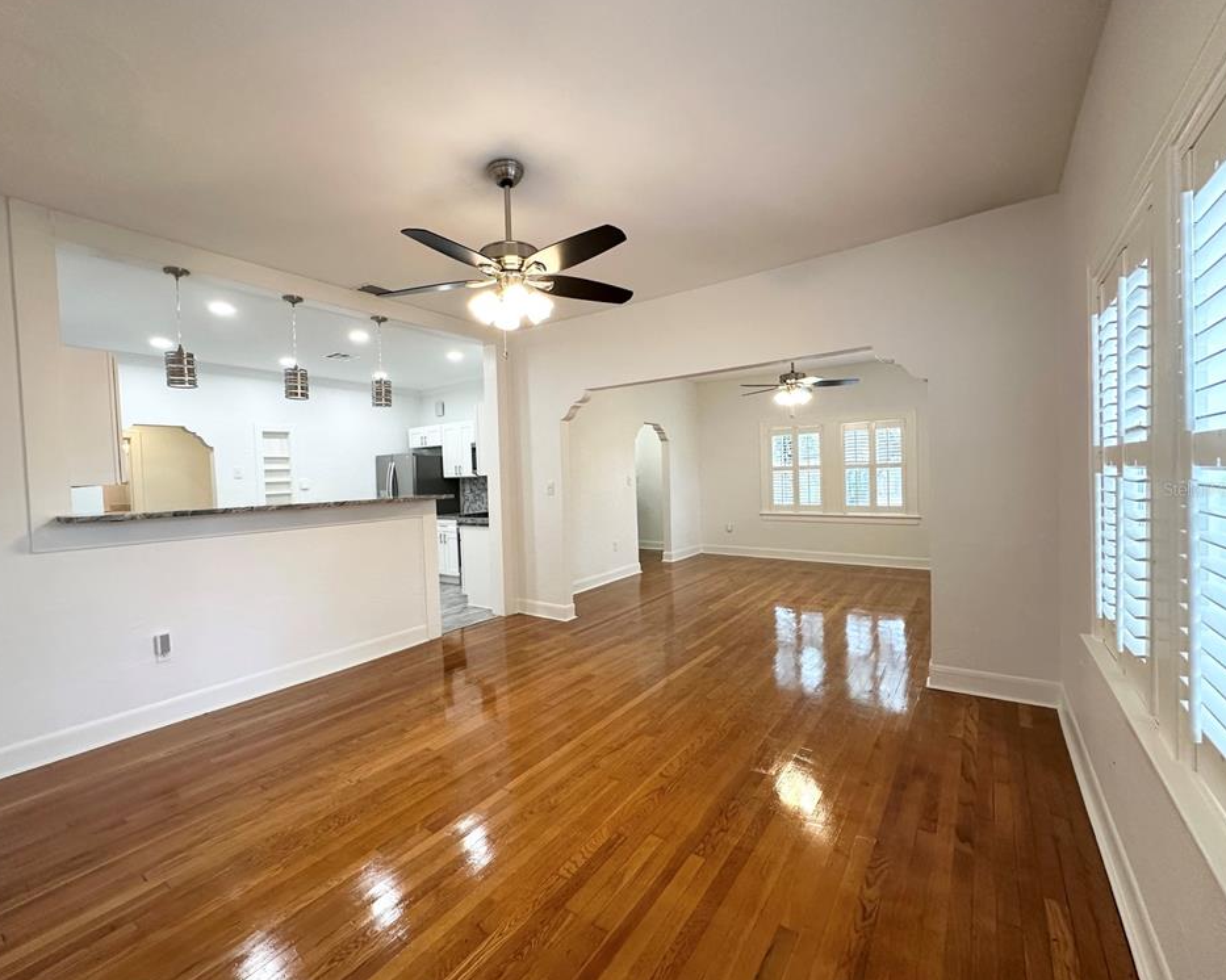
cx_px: 570
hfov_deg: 96.7
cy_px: 489
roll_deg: +1.5
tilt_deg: -1.4
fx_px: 544
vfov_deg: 84.0
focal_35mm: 15
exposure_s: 1/120
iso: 200
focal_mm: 2.22
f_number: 2.2
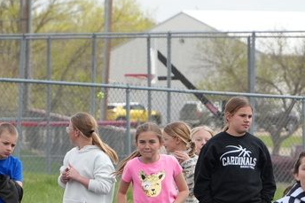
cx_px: 193
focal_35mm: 603
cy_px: 208
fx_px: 5110
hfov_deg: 3.4
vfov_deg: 2.3
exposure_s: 1/2000
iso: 800
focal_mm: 135
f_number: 5.6
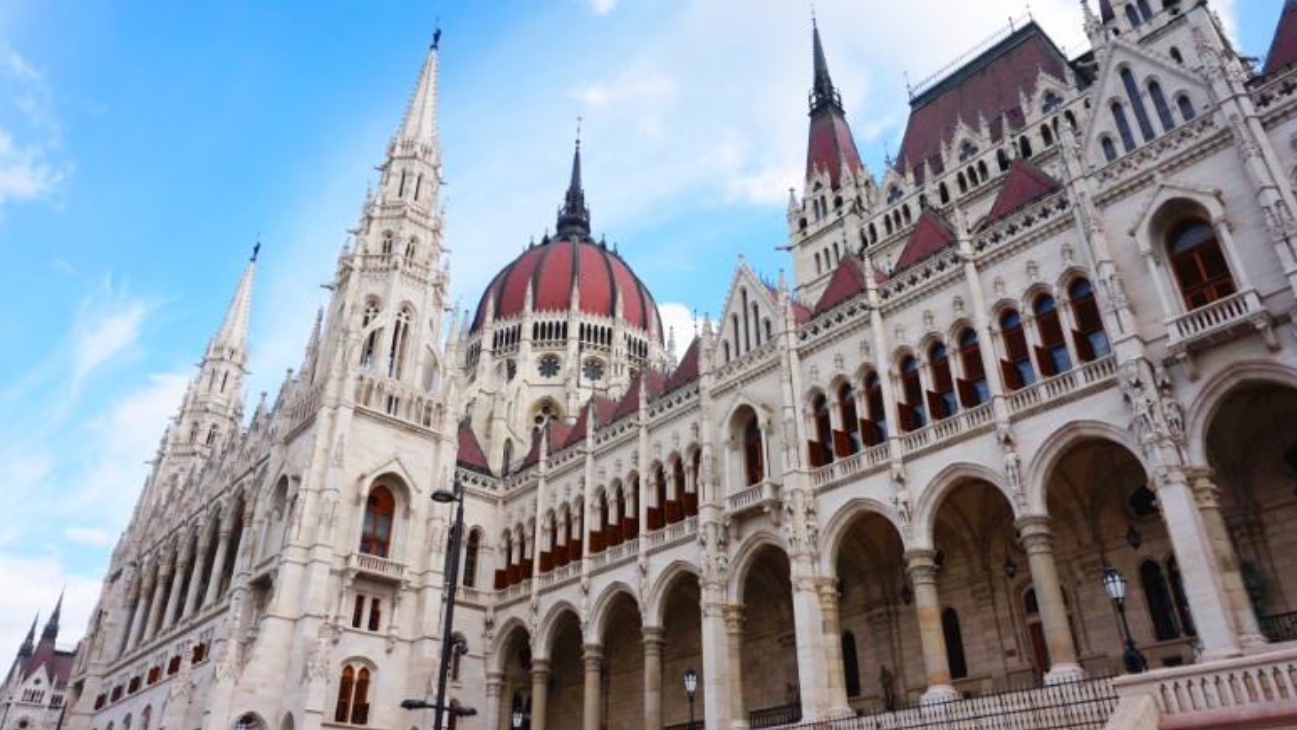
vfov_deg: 44.4
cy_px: 383
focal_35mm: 26
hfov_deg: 71.9
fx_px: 894
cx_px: 656
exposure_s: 1/80
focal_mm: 16
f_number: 13
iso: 100
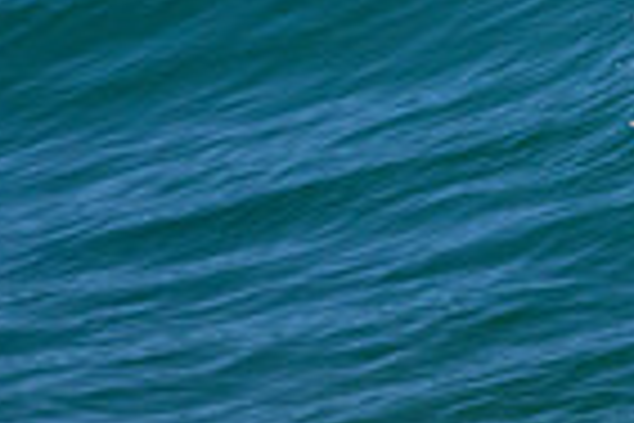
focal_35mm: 3292
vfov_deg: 0.4
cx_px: 908
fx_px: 57971
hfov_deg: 0.6
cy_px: -196
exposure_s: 1/2000
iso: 2800
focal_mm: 800
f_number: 11
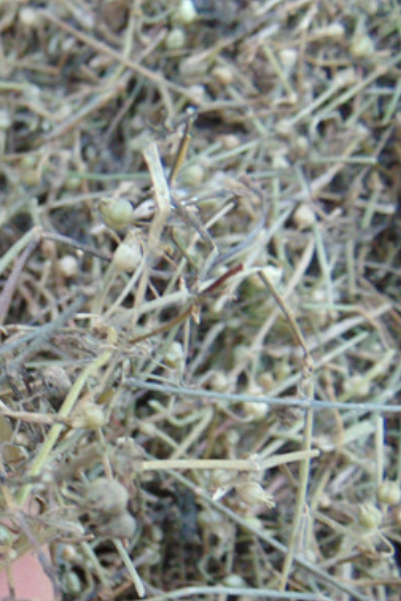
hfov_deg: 21.8
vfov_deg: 35.9
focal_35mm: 55
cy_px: 394
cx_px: -145
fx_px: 919
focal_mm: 4.5
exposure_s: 1/30
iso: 200
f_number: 3
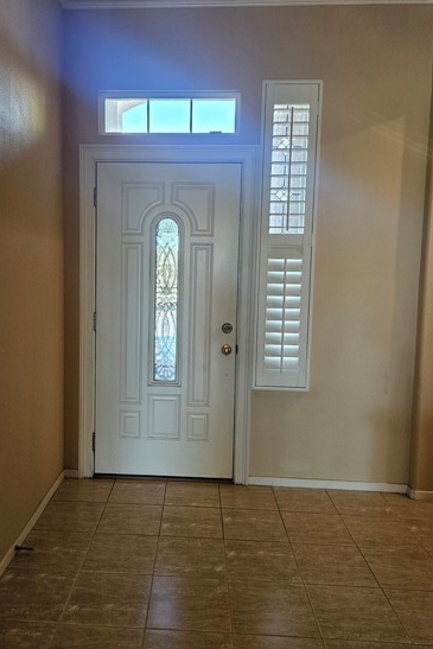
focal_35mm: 28
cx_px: 174
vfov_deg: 65.4
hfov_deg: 46.2
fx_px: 505
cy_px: 304
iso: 250
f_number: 1.8
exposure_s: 1/120
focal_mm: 5.4
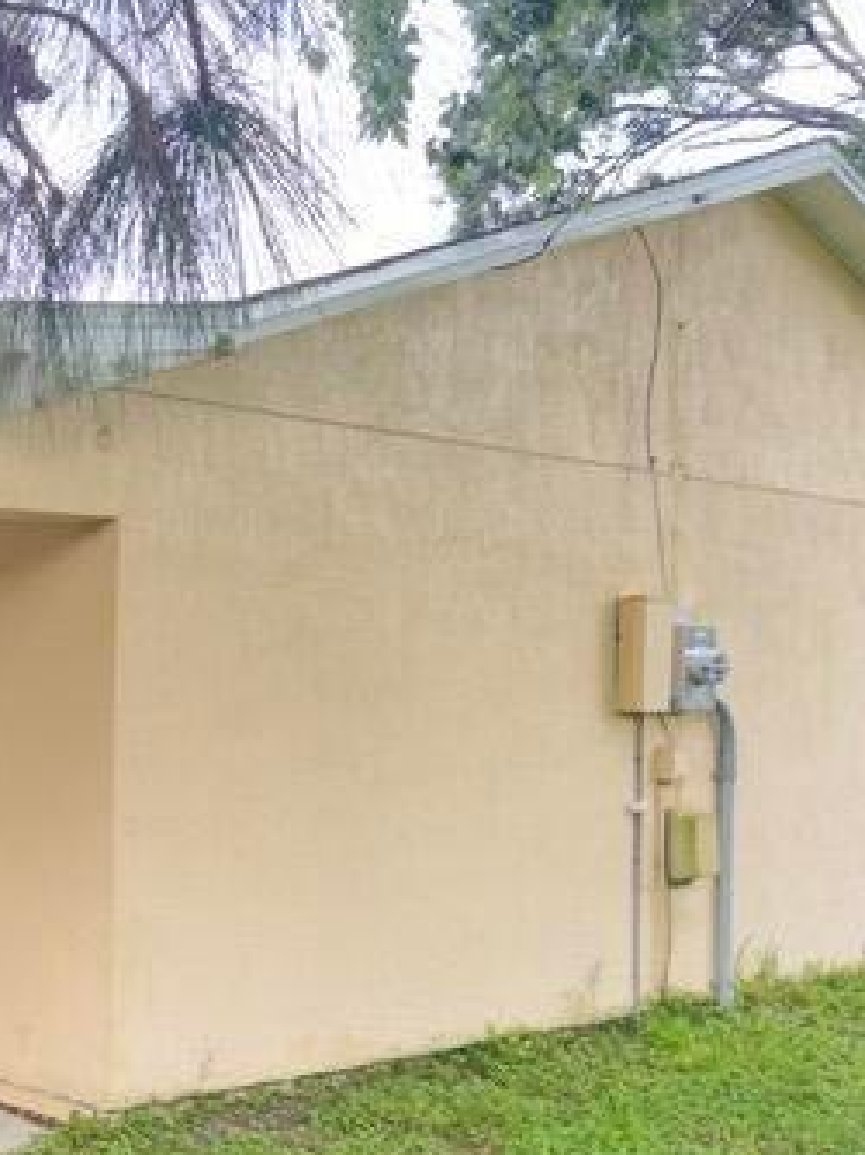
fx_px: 1535
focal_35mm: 46
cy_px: 757
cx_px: -235
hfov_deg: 26.9
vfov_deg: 40.8
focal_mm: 6.76
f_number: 1.78
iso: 80
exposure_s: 1/260
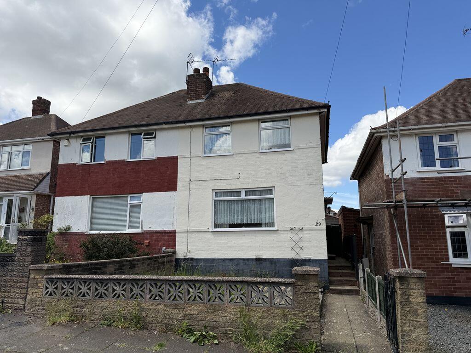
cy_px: 176
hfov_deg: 71.6
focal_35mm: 24
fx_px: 327
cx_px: 236
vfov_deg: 56.8
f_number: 1.78
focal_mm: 6.76
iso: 80
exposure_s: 1/4405
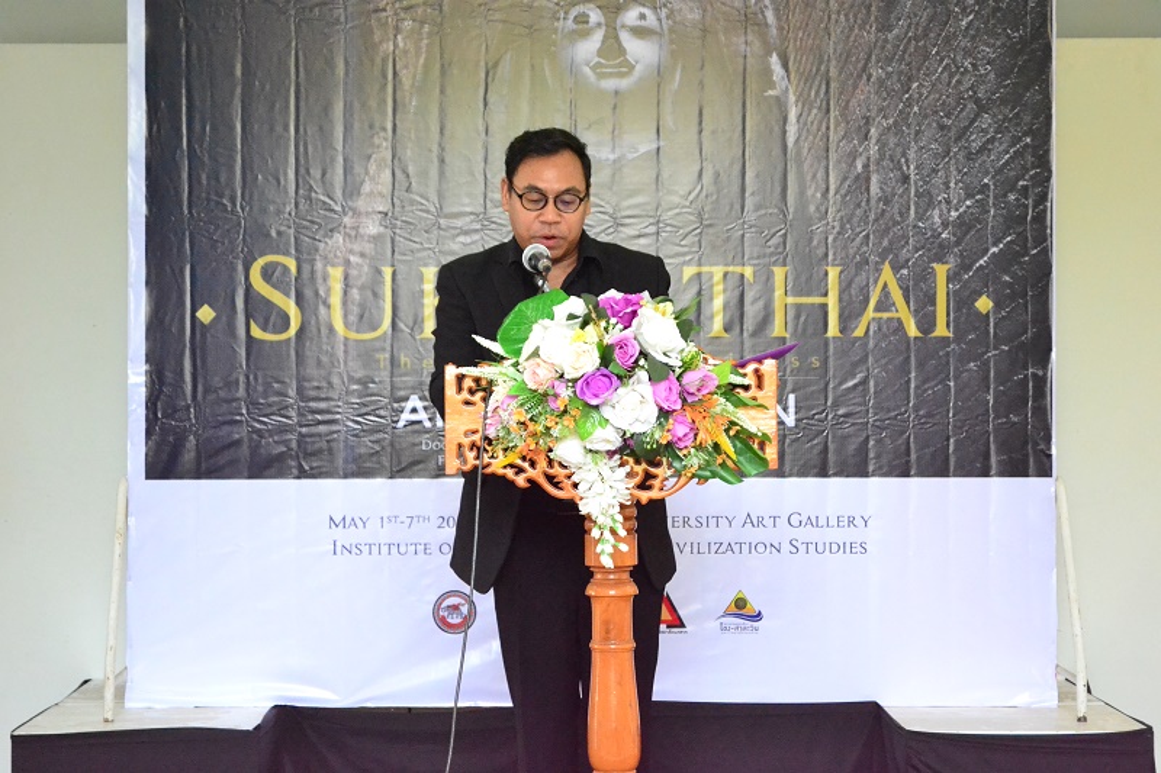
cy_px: 386
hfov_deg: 24.6
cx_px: 580
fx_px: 2660
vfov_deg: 16.5
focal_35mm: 82
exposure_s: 1/200
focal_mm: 55
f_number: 5.6
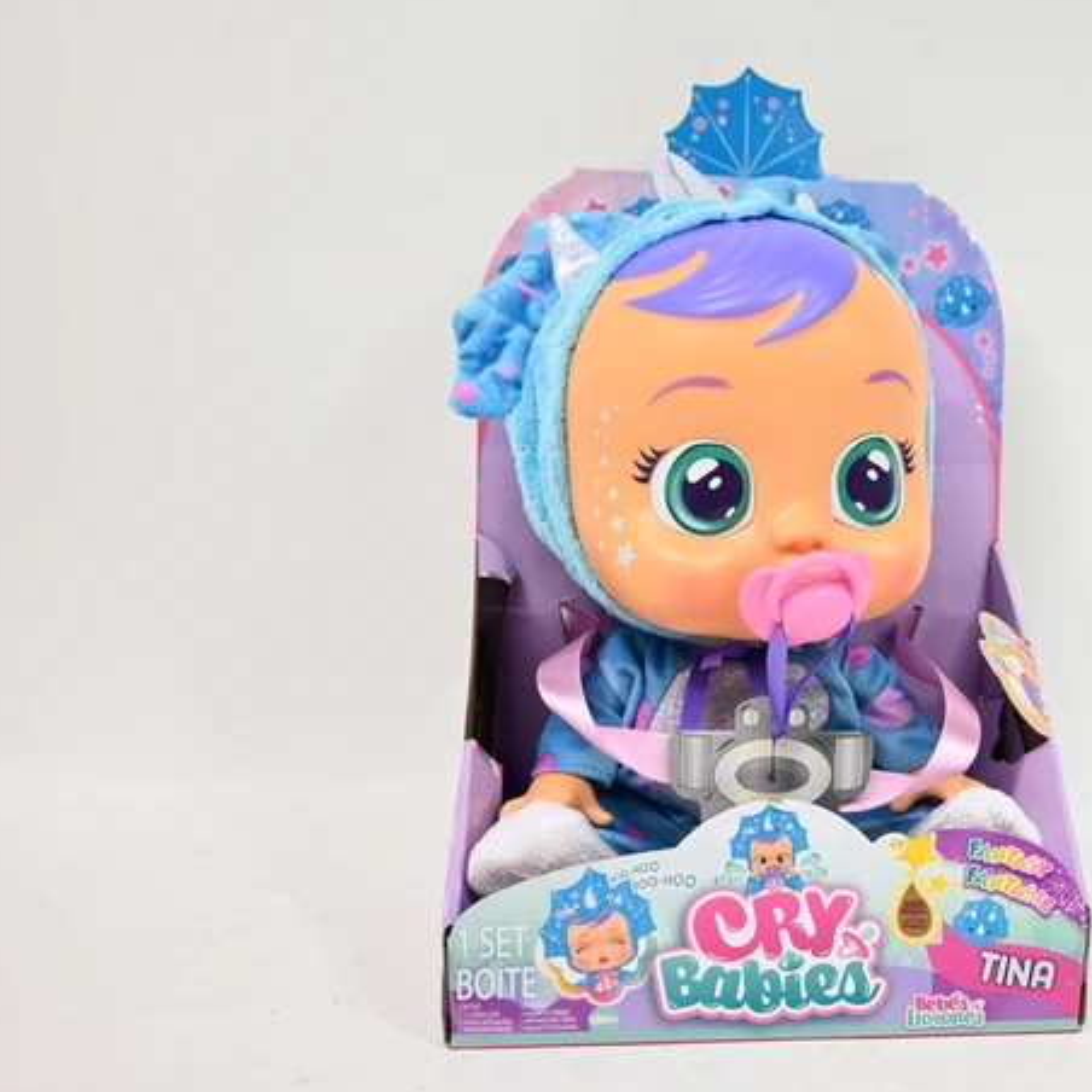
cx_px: 773
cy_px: 560
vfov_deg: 39.4
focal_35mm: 43
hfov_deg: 38.7
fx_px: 1523
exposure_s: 1/250
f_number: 4
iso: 400
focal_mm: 21
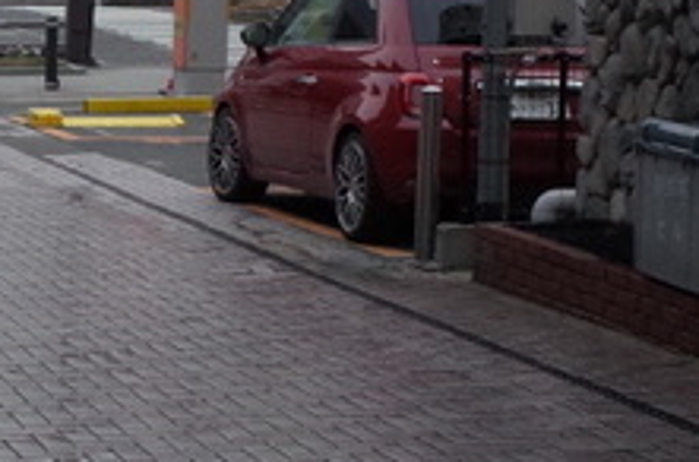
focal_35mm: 138
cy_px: 261
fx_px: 2672
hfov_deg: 14.0
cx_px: -321
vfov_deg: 9.9
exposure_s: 1/100
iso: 1250
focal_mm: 18.3
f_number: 8
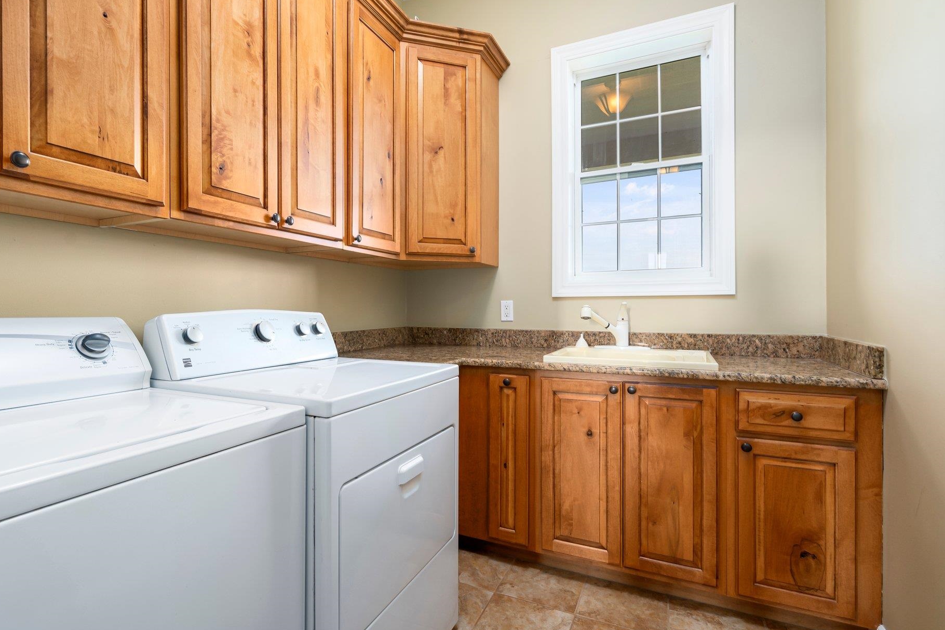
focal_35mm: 18
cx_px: 416
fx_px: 472
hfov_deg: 89.6
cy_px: 308
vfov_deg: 67.4
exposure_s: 1/3
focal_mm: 16
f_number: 7.1
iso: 320
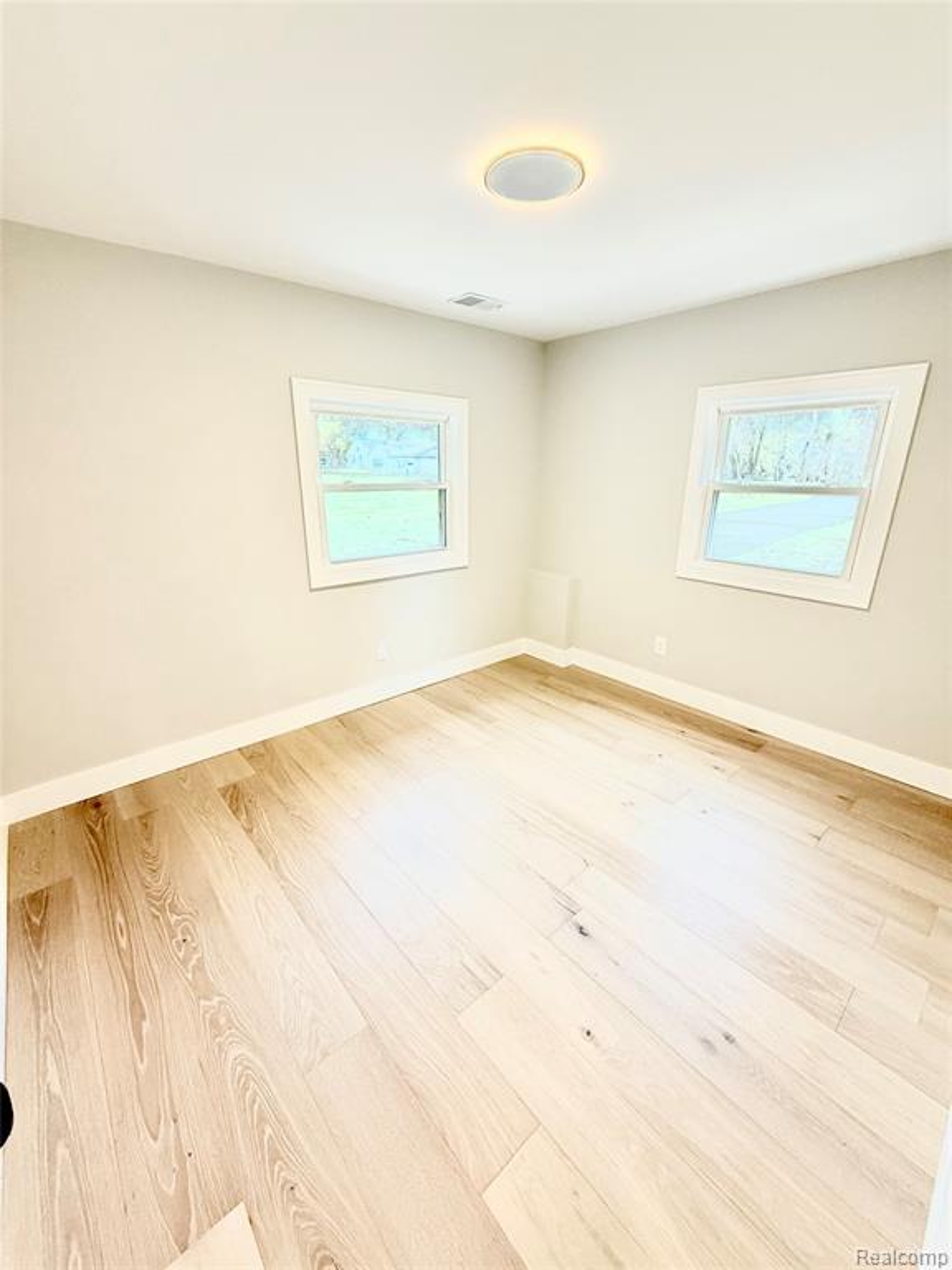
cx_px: 476
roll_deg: -1.1
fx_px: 513
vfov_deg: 102.1
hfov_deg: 85.7
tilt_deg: -18.2
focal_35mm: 14
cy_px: 635
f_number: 2.2
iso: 200
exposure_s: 1/120
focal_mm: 2.22
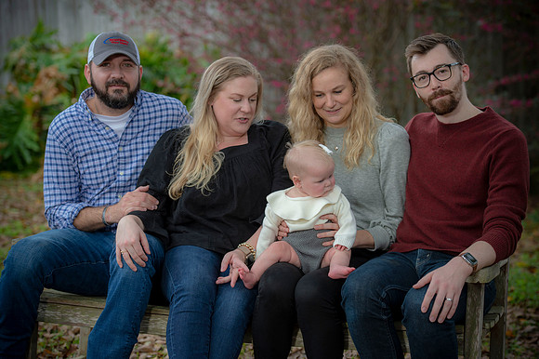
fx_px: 1466
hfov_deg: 20.8
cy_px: 180
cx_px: 270
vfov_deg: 13.9
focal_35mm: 98
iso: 160
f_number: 3.5
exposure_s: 1/200
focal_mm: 98
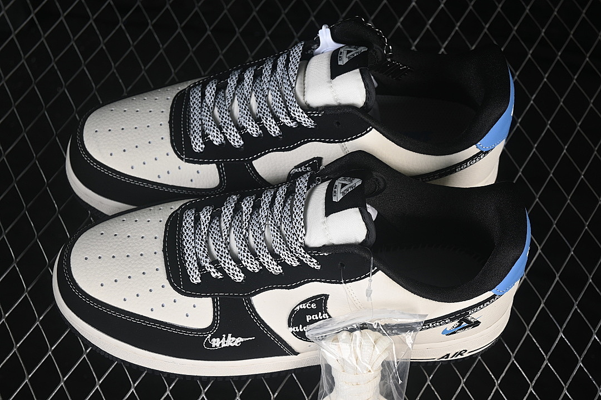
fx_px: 1252
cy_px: 200
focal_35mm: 75
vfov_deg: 18.2
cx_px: 300
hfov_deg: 27.0
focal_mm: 50
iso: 160
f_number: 7.1
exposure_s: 1/60
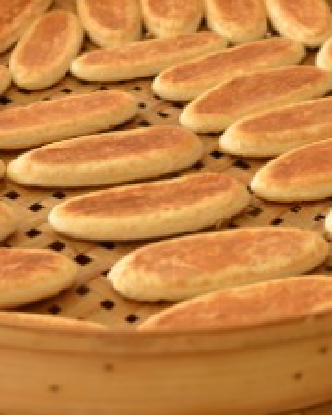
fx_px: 1032
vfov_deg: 22.7
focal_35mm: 84
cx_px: 177
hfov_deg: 18.3
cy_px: 174
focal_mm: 30
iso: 200
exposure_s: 1/125
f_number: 2.8
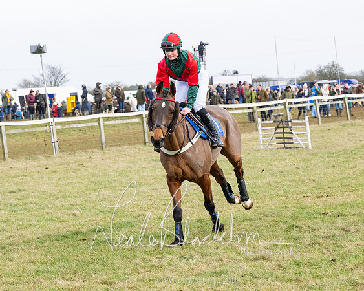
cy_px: 146
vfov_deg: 13.0
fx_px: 1274
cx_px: 182
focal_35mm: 118
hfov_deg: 16.3
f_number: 5
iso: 800
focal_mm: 70
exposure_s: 1/1250
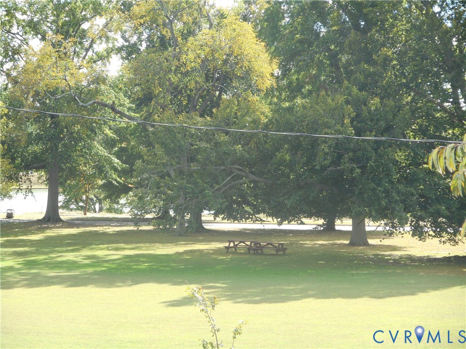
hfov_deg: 16.8
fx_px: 1575
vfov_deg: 12.7
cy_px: 174
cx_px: 233
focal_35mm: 117
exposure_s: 1/60
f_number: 5.9
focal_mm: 20.9
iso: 80
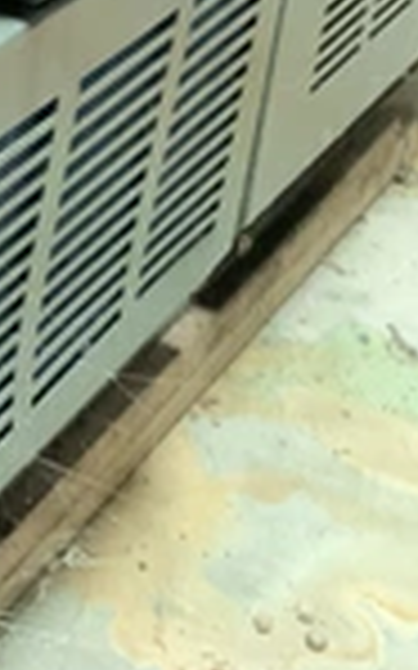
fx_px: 1350
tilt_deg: -22.3
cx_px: -422
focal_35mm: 74
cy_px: 9
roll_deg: +1.5
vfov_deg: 26.5
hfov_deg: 14.5
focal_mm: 4.25
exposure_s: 1/27
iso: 800
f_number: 1.8
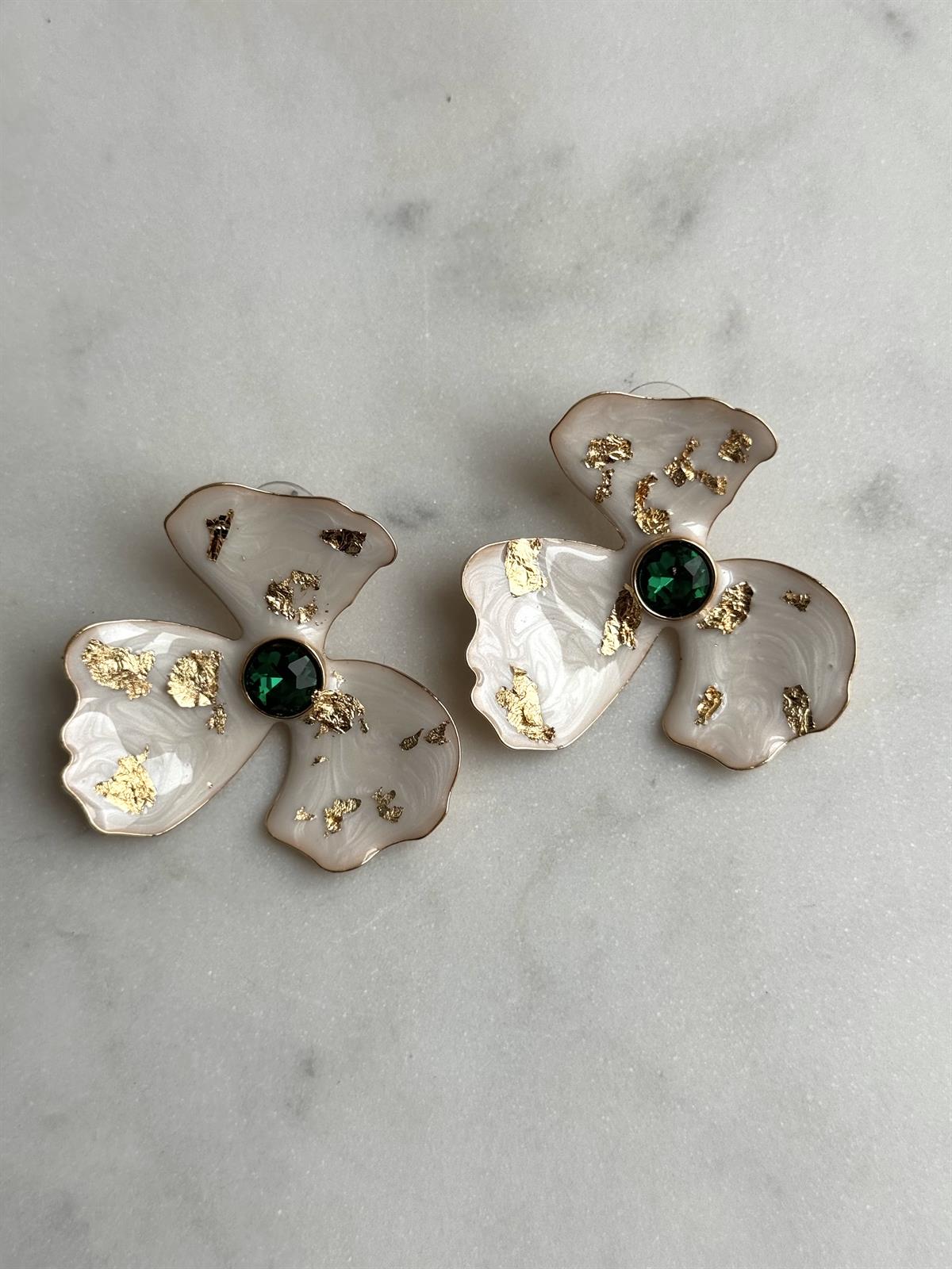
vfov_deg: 39.7
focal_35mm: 48
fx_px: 1760
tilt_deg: -79.0
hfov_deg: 30.3
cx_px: 476
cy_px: 634
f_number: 1.78
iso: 64
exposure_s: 1/651
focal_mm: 6.86
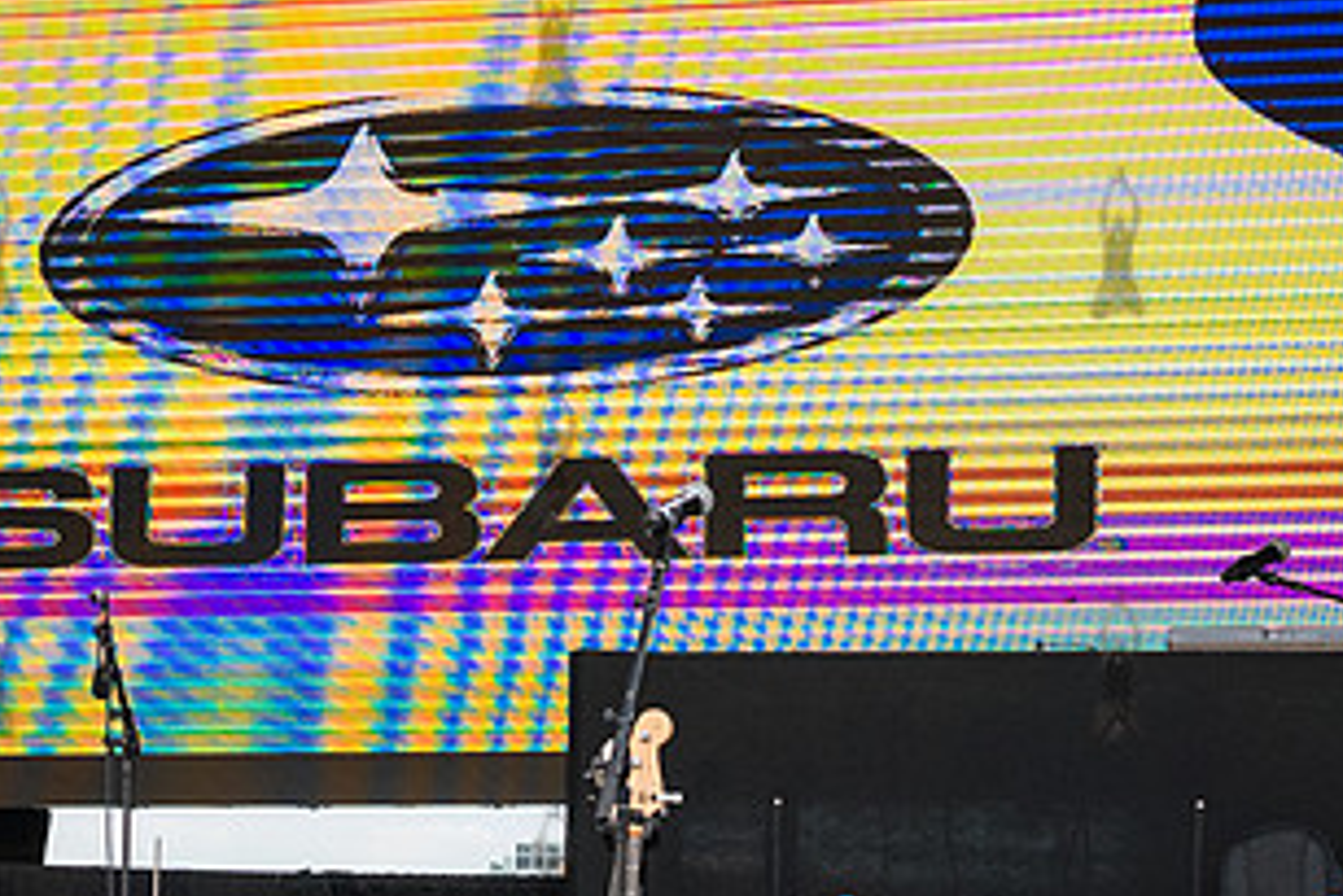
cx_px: 349
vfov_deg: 9.3
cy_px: 497
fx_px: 5524
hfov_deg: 13.8
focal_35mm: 148
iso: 2000
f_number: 4.5
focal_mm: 48
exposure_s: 1/1600
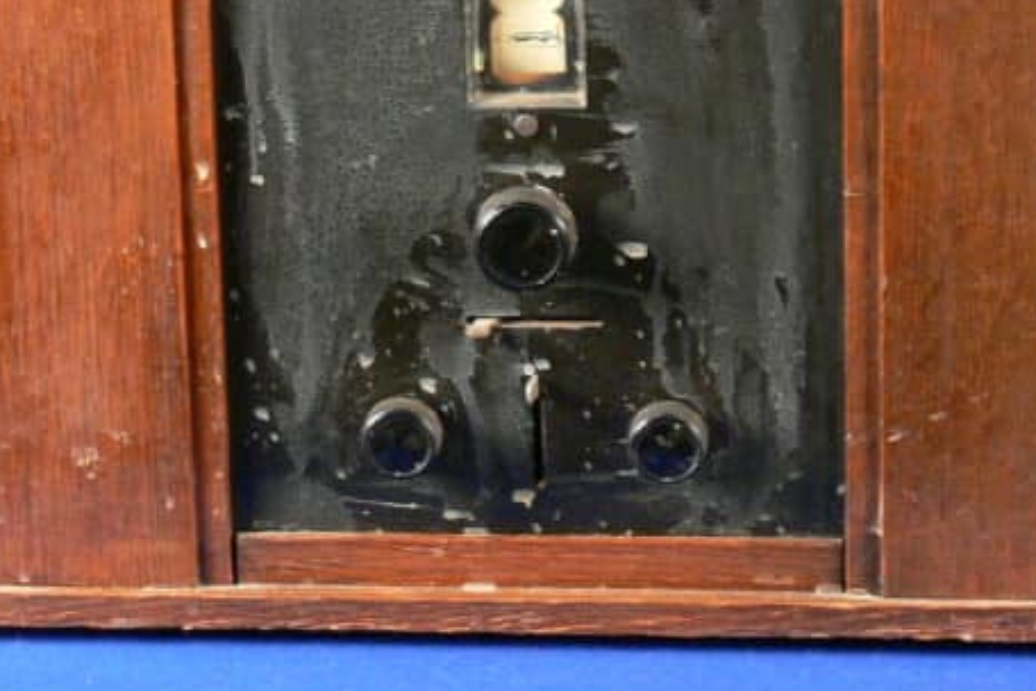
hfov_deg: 14.7
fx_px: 4029
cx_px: 520
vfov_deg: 9.8
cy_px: 211
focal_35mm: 140
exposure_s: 1/20
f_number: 3.2
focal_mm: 12.3
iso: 200
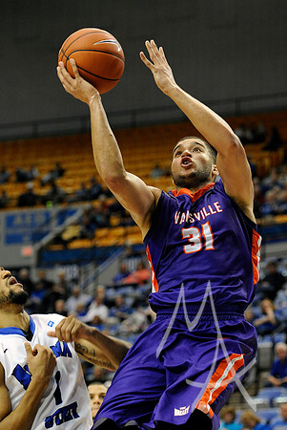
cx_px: 144
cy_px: 215
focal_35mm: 98
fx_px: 1169
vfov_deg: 20.8
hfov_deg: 14.0
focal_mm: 98
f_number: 3.5
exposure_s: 1/800
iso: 3200
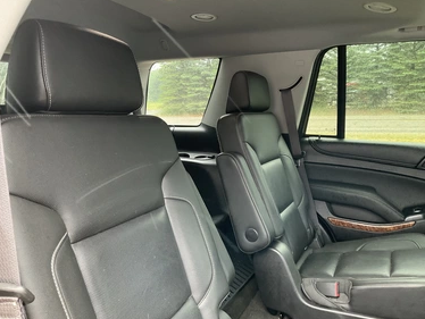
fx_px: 381
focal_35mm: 31
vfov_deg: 45.5
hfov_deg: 58.3
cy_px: 158
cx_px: 217
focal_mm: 3
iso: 160
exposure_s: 1/60
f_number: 1.8
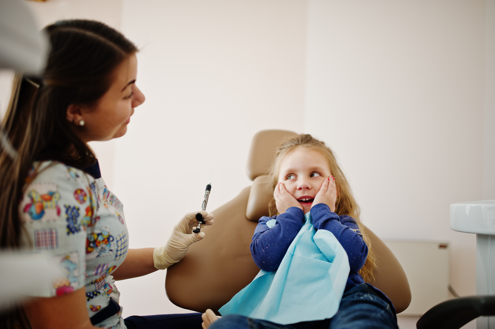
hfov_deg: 54.5
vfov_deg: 37.8
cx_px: 248
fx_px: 481
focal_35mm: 35
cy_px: 164
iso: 200
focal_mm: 35
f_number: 1.6
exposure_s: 1/400
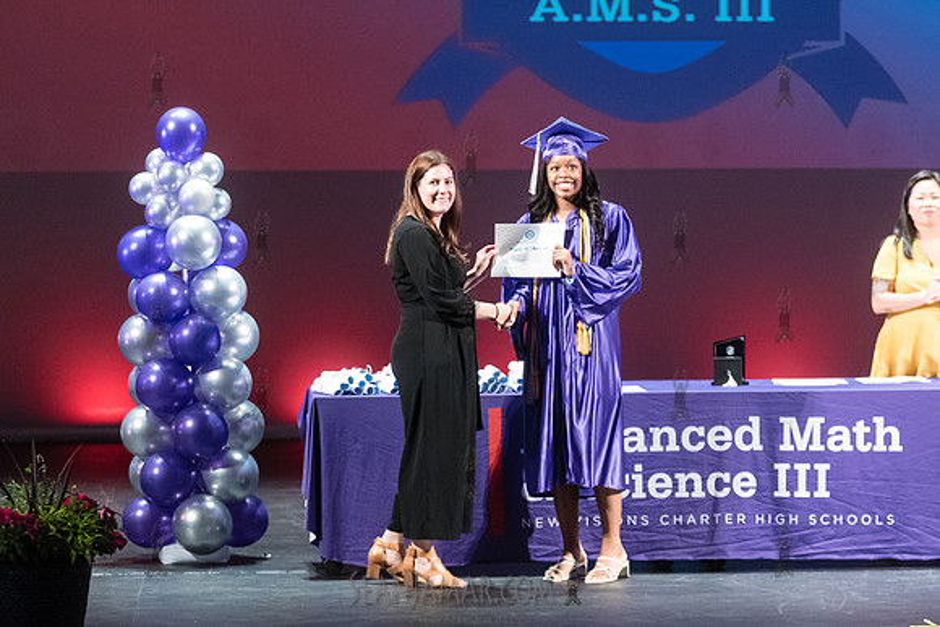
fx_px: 3487
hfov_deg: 15.3
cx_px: 517
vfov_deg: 10.3
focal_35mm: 134
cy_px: 262
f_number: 2.8
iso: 4000
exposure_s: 1/320
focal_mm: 92
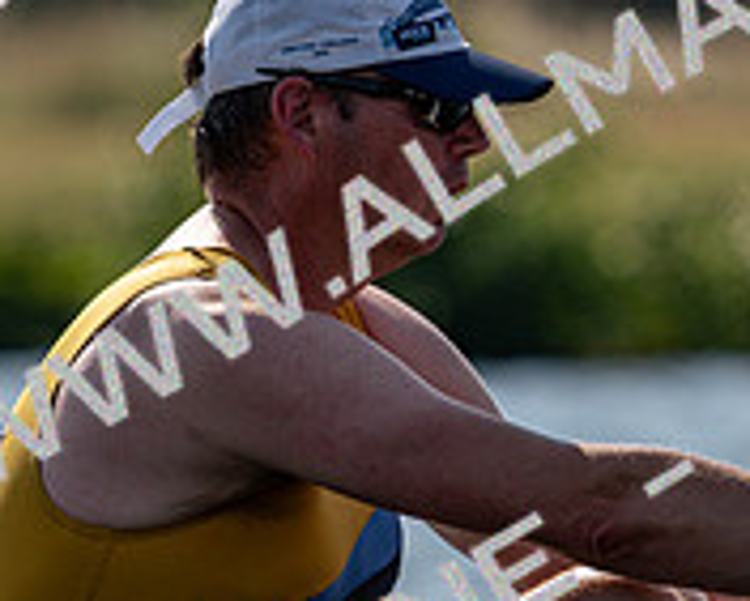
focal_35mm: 1146
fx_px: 25452
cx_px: 452
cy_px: 501
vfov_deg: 1.4
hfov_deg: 1.7
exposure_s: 1/1600
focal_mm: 371
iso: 160
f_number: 6.3
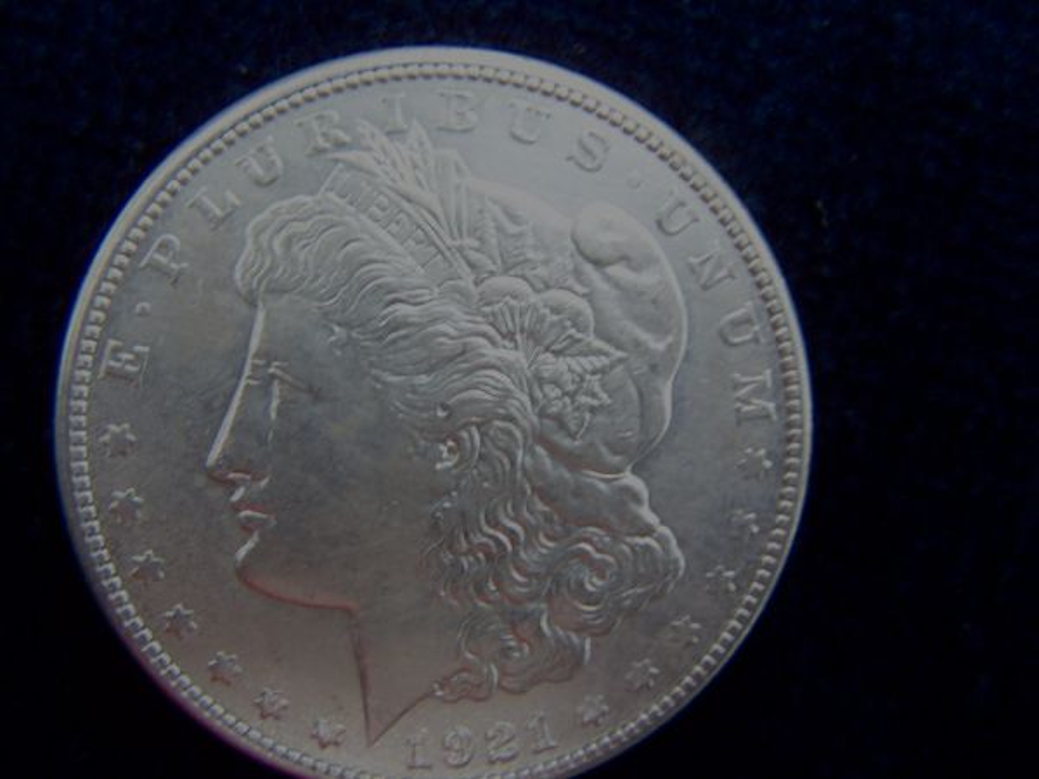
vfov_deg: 37.7
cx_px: 520
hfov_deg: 49.0
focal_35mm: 38
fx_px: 1141
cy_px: 390
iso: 80
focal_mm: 6.3
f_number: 2.8
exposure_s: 1/30
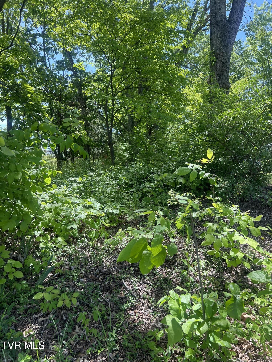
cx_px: 136
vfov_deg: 67.3
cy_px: 181
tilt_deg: -2.1
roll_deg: -0.9
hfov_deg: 53.1
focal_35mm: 26
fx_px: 272
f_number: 1.5
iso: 50
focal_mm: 5.7
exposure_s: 1/723
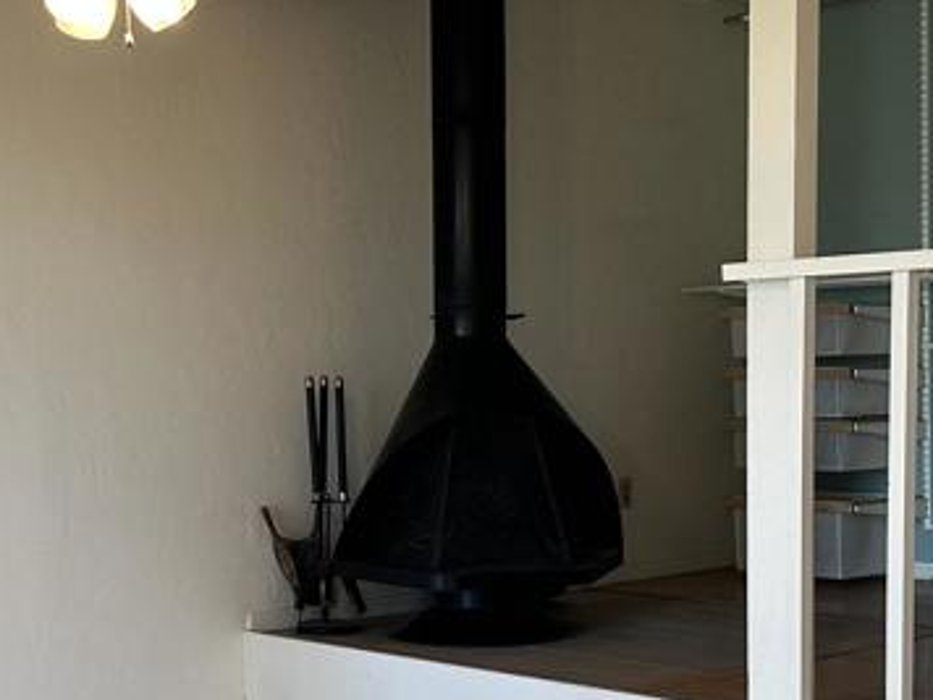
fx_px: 1860
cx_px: 409
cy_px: 537
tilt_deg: -6.2
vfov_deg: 21.1
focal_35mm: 69
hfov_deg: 28.1
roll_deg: +1.1
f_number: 1.78
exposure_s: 1/120
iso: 160
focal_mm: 6.86
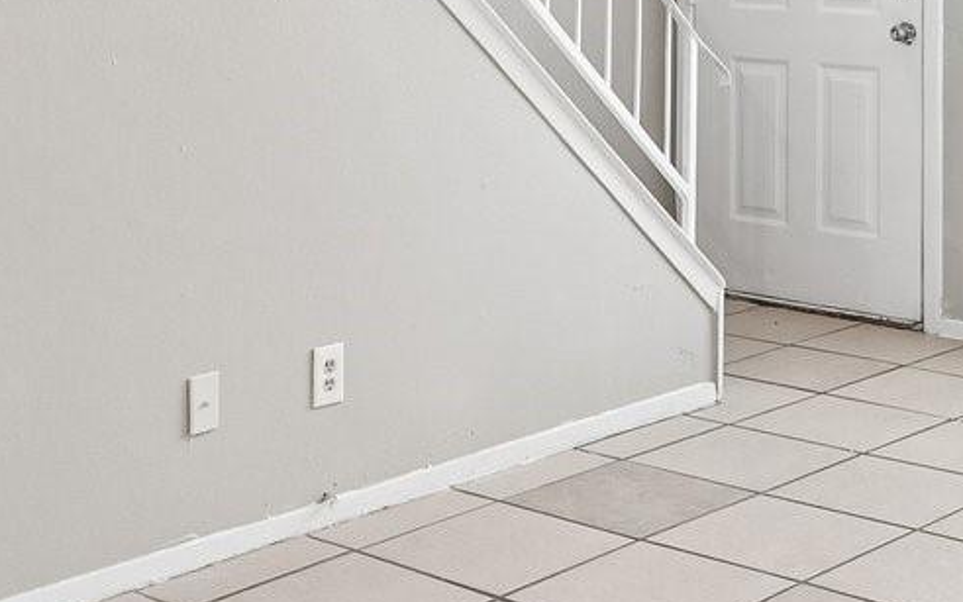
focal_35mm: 70
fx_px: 1841
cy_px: -103
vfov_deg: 17.8
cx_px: 683
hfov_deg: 29.0
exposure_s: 1/25
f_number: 8
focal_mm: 16.5
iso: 400
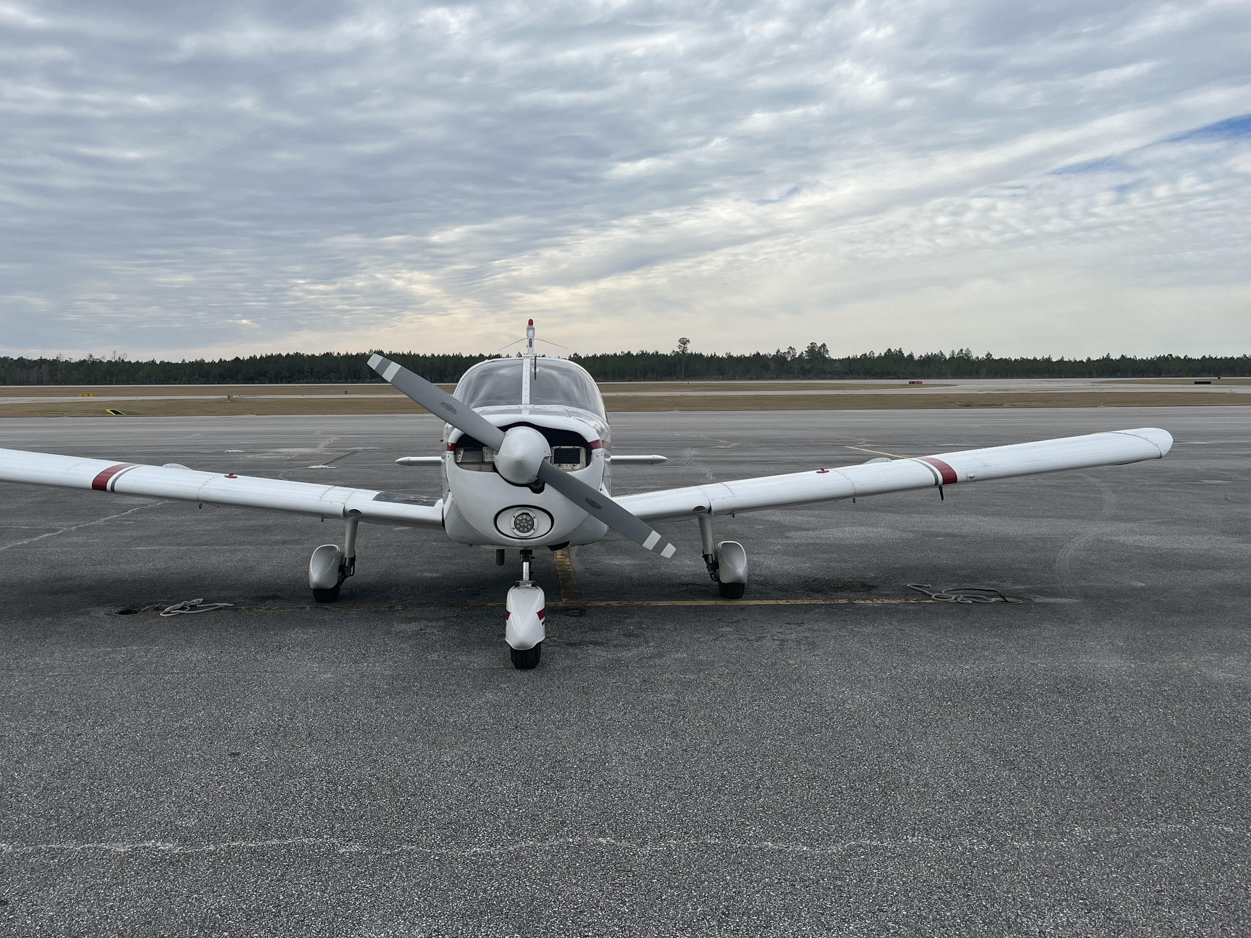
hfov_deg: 61.5
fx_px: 1048
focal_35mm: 29
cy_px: 417
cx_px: 554
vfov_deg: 48.1
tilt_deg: -0.9
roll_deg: +0.2
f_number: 1.6
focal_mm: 5.1
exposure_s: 1/2967
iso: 50
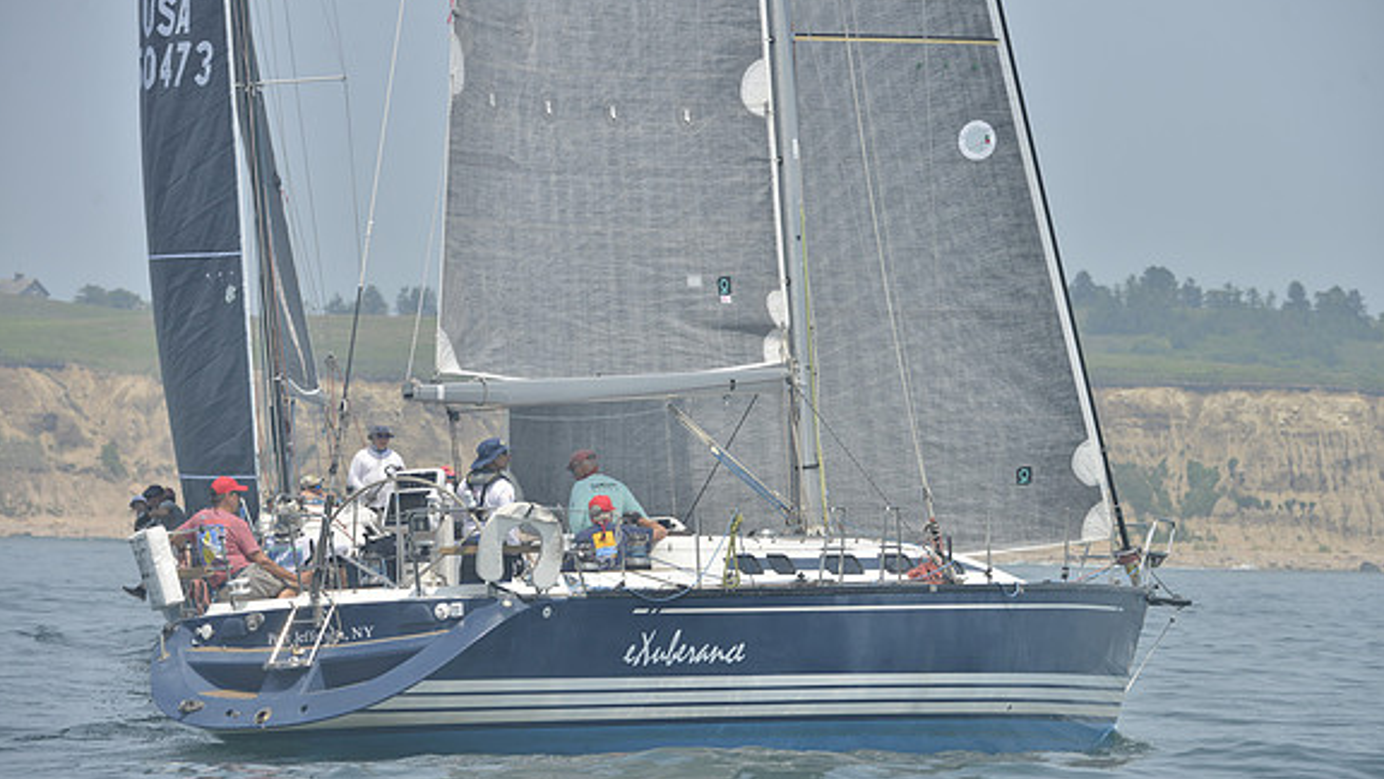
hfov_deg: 10.2
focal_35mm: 211
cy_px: 429
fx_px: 7743
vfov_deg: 5.8
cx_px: 690
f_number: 7.1
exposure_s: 1/1000
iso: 280
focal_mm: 200
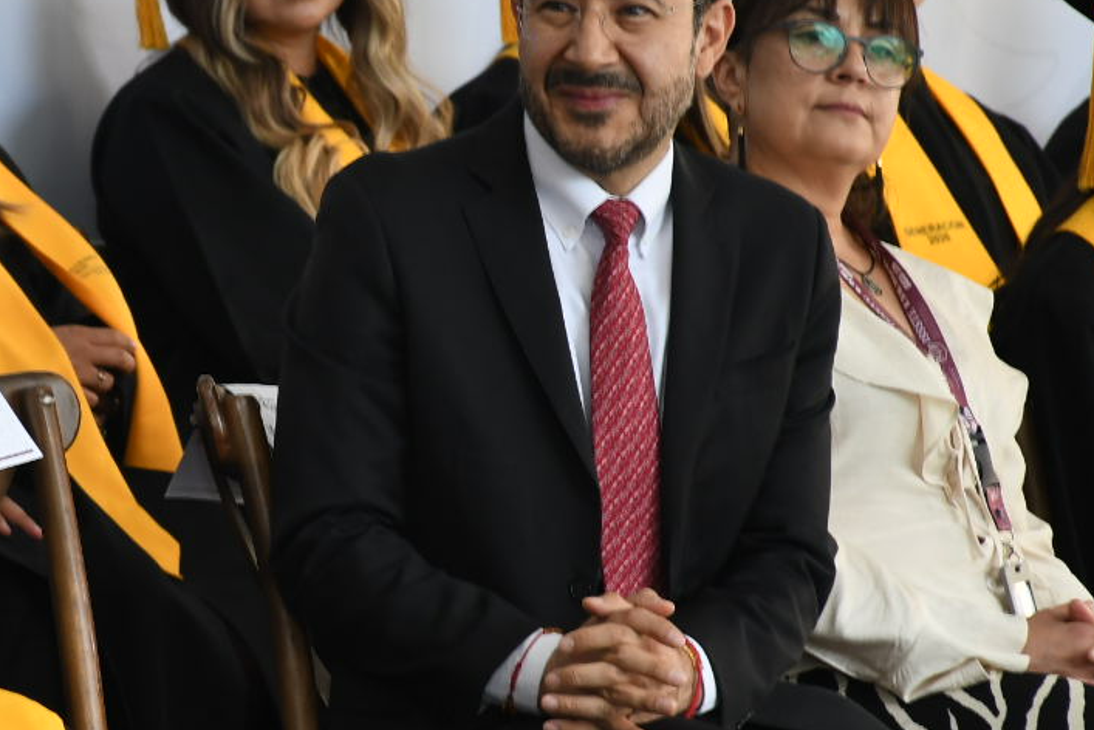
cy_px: 331
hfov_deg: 4.3
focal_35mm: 481
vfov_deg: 2.9
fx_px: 14622
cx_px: 260
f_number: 5.6
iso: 640
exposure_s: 1/125
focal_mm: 140
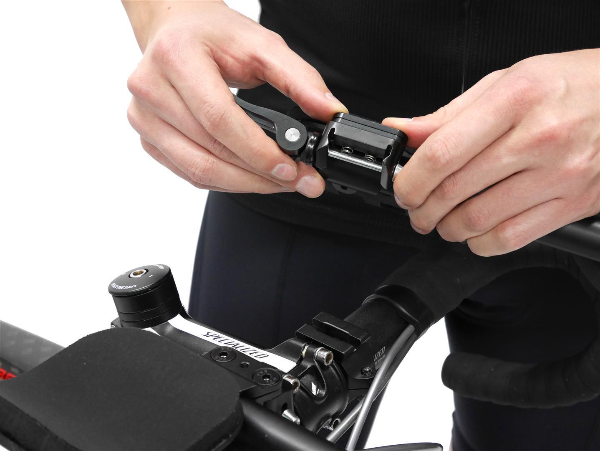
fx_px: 1110
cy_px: 226
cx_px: 300
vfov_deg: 23.0
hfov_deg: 30.3
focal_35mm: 64
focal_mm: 32
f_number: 5.6
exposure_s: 1/30
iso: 1600
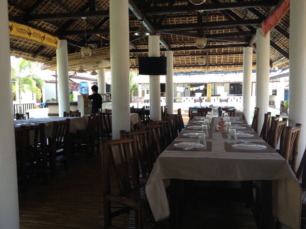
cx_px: 153
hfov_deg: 52.6
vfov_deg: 40.7
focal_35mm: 35
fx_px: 309
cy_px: 114
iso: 50
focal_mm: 4.28
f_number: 2.4
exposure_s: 1/139
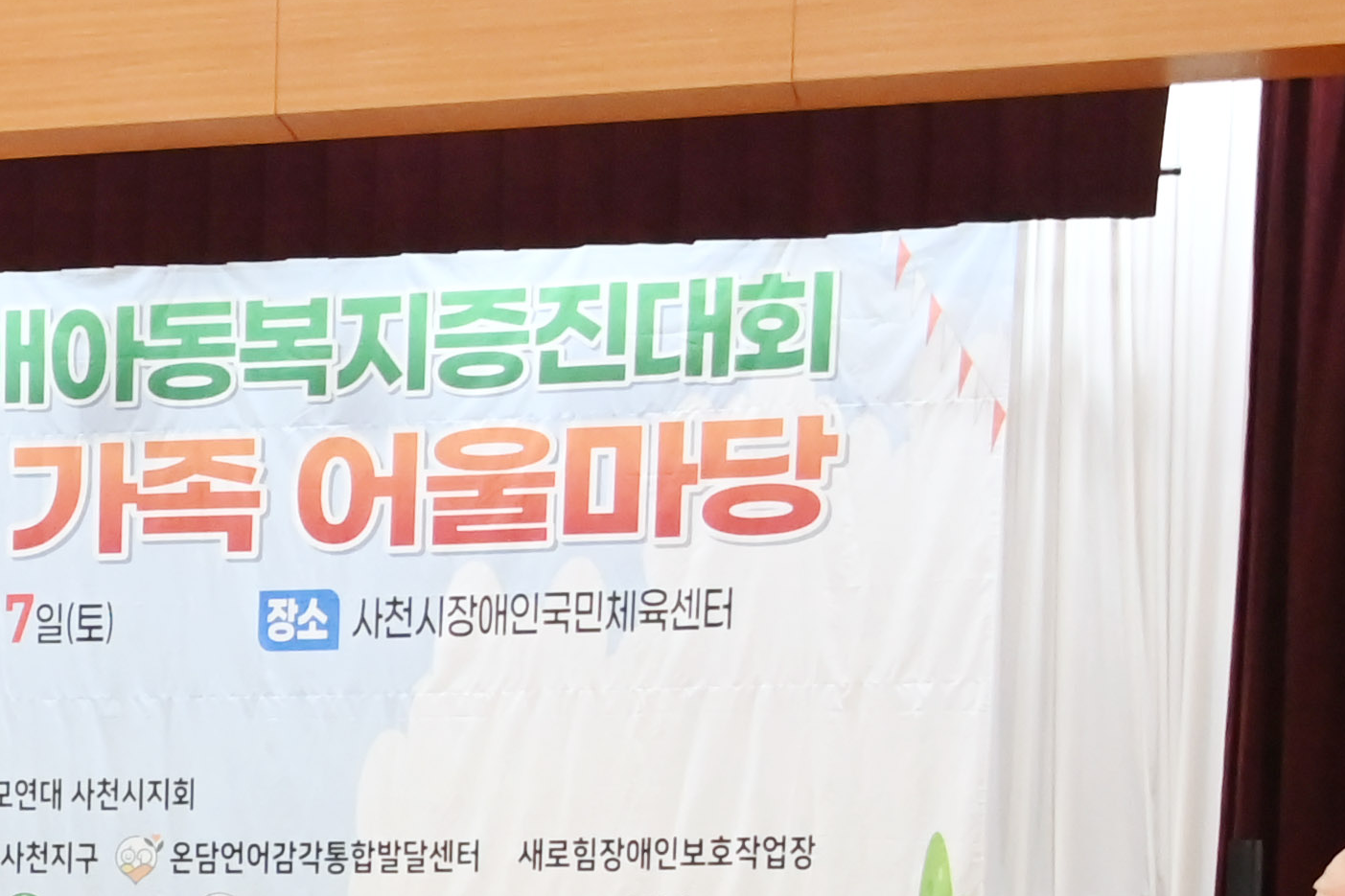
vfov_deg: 10.2
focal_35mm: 127
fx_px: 4744
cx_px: -868
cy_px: 1597
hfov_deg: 14.6
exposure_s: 1/200
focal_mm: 32
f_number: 6.3
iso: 5000
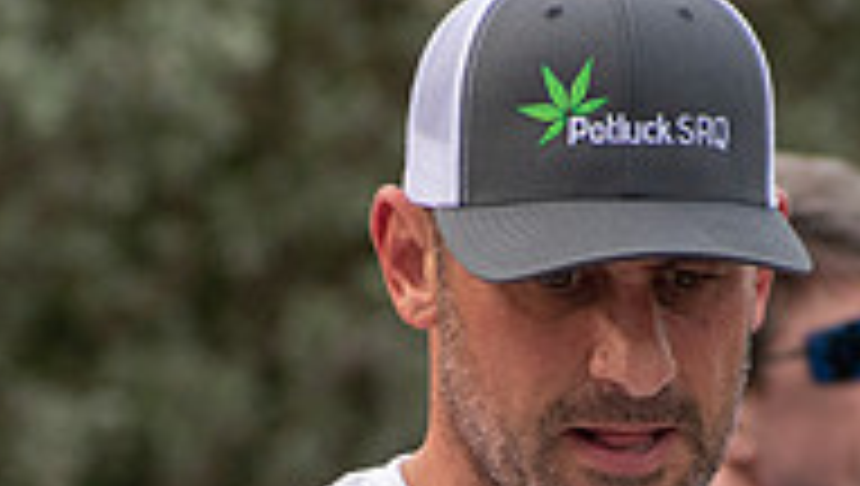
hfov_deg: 2.5
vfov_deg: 1.4
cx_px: 441
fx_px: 19590
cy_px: 722
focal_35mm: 858
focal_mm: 180
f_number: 5.3
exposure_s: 1/1000
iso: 400
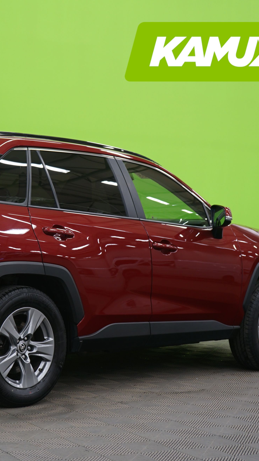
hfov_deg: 16.2
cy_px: 231
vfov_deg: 28.6
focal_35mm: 74
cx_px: 39
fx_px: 904
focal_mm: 47
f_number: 5
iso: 400
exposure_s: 1/8
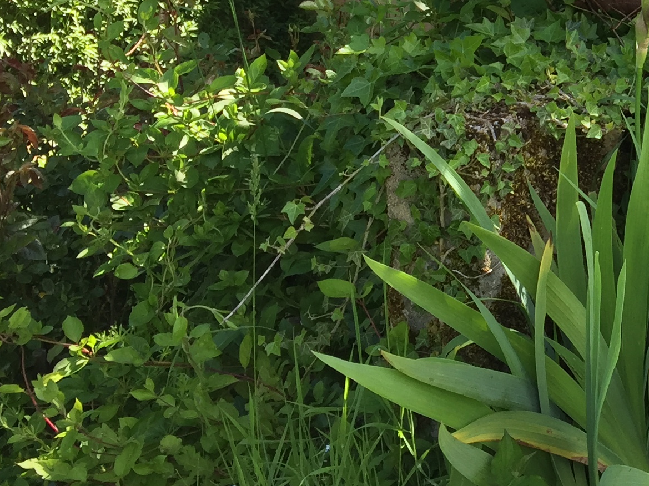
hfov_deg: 21.9
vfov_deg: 17.3
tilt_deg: -1.8
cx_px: 831
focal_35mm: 81
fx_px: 1518
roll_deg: +0.7
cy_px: -100
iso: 32
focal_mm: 4.15
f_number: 2.2
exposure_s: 1/280
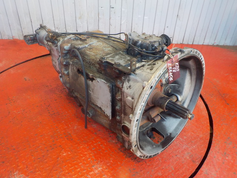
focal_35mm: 30
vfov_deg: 46.8
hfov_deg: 60.0
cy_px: 89
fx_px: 205
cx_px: 118
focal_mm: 4.1
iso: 200
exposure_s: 1/30
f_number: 3.3
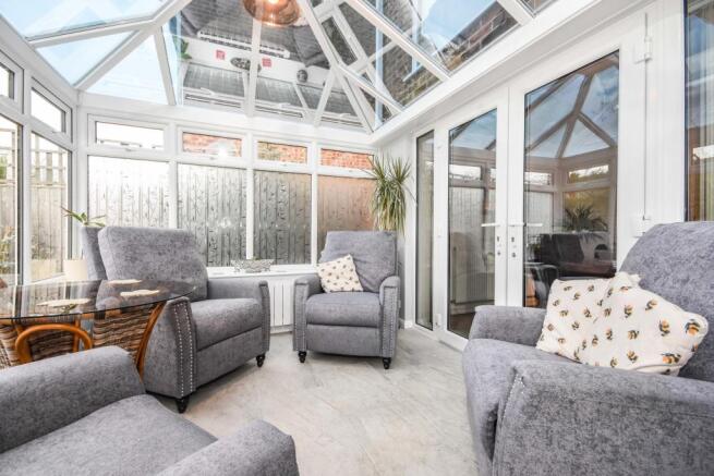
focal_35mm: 15
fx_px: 298
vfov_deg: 77.4
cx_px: 357
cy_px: 238
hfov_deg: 100.4
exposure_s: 1/30
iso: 1250
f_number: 8
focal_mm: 10
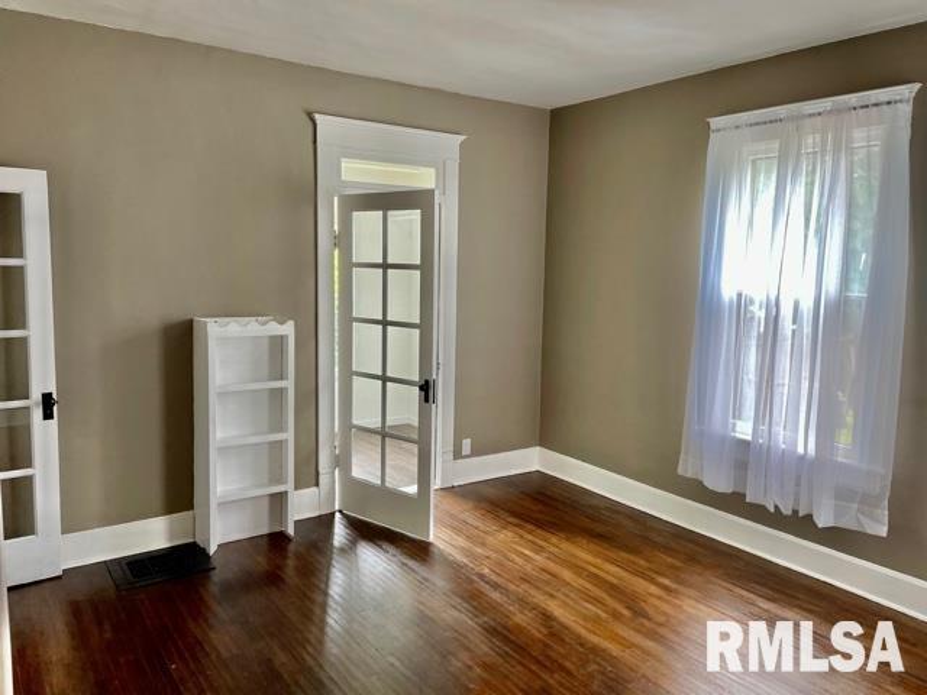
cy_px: 348
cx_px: 464
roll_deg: -0.9
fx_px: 696
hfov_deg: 67.3
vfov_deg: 53.1
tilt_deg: -6.6
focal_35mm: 26
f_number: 1.6
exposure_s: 1/120
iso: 100
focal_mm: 4.2
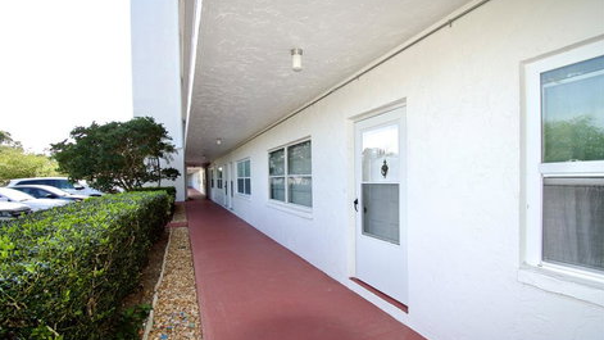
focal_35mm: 16
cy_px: 188
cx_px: 298
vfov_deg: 66.9
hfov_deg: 99.4
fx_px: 256
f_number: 6.3
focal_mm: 10
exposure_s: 1/200
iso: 100
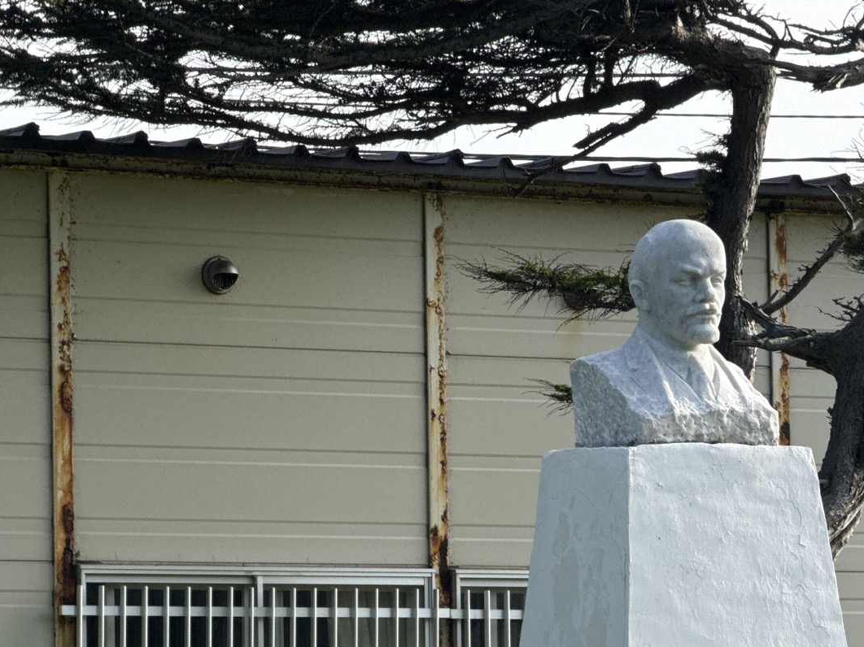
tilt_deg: +2.5
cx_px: 694
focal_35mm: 226
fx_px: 5640
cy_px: 590
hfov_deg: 8.7
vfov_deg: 6.6
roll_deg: +0.7
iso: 50
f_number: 2.8
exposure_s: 1/638
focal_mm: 15.66
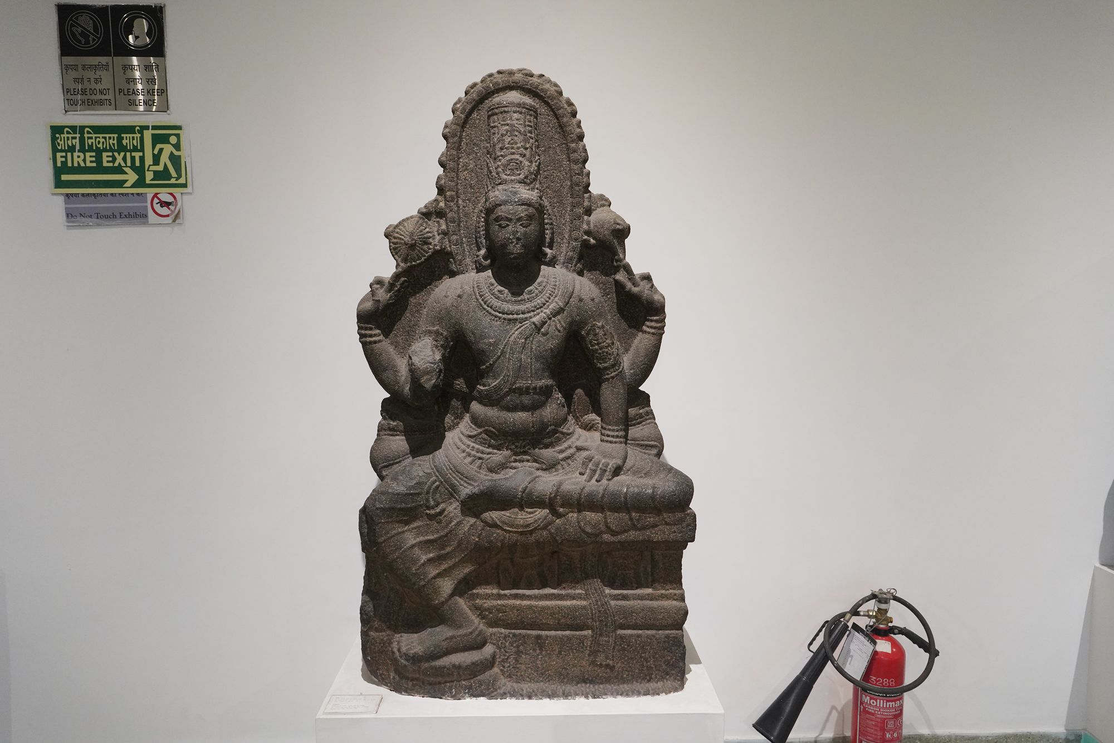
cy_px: 372
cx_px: 557
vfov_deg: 53.1
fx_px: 743
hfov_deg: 73.7
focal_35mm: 24
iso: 3200
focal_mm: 24
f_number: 8
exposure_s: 1/80
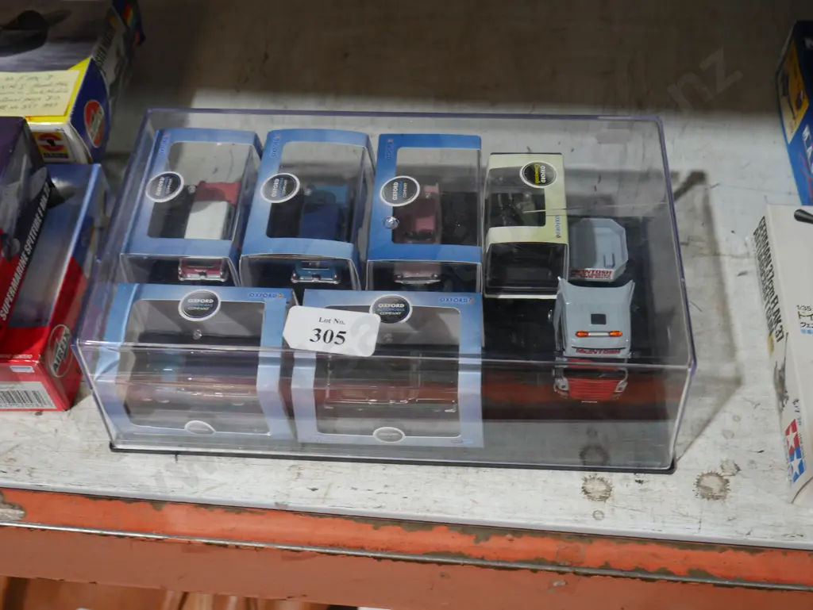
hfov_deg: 46.8
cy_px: 305
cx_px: 406
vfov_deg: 36.0
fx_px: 940
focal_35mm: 40
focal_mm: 20
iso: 400
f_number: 4.5
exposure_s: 1/60
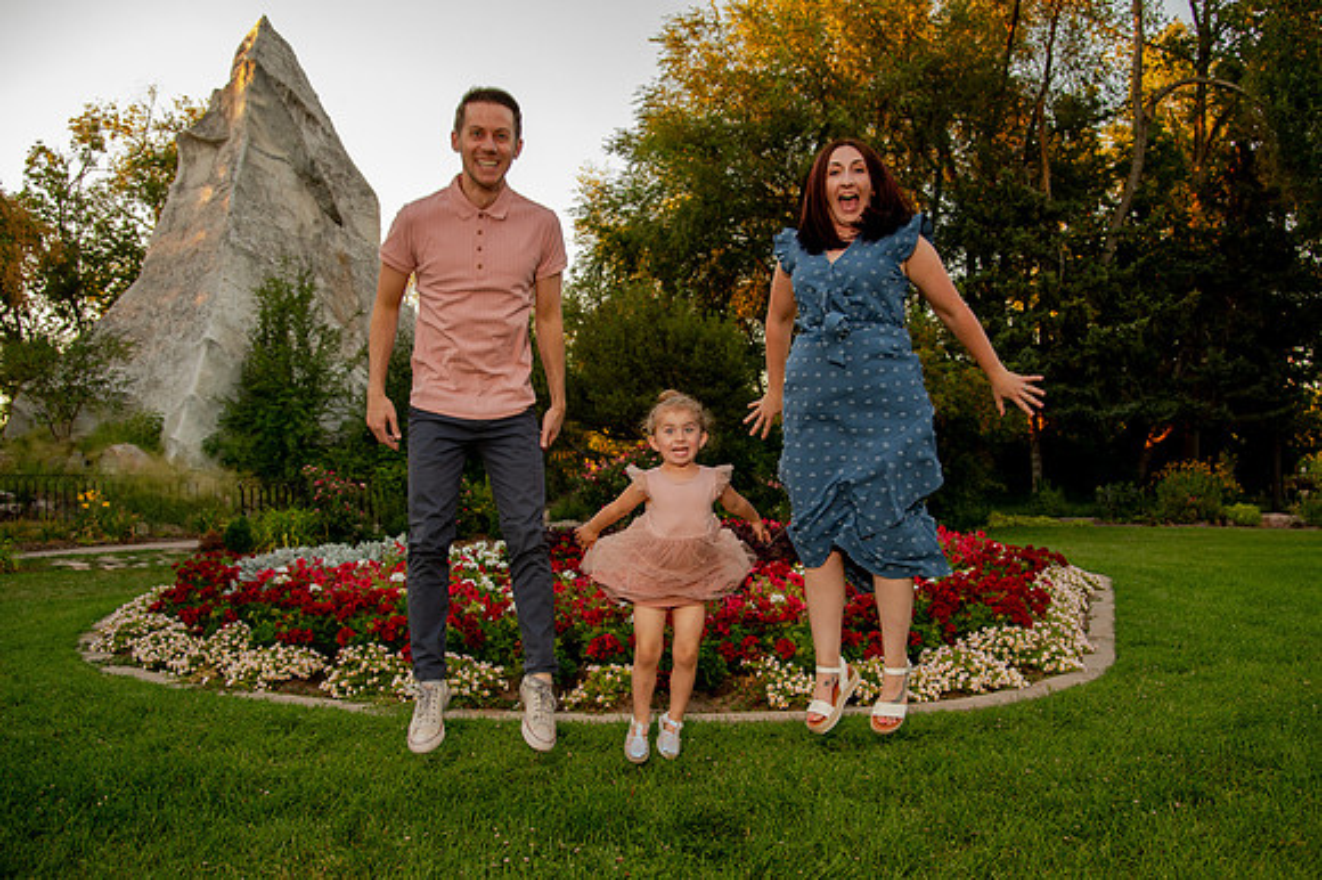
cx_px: 672
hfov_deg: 67.5
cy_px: 481
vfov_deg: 47.9
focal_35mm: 27
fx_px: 989
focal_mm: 24
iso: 640
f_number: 4.5
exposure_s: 1/200
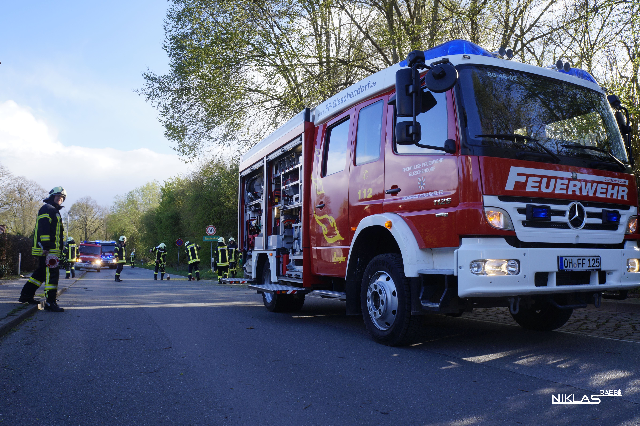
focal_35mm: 27
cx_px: 320
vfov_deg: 47.9
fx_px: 480
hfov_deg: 67.4
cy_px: 213
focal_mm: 18
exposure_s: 1/60
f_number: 9
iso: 100
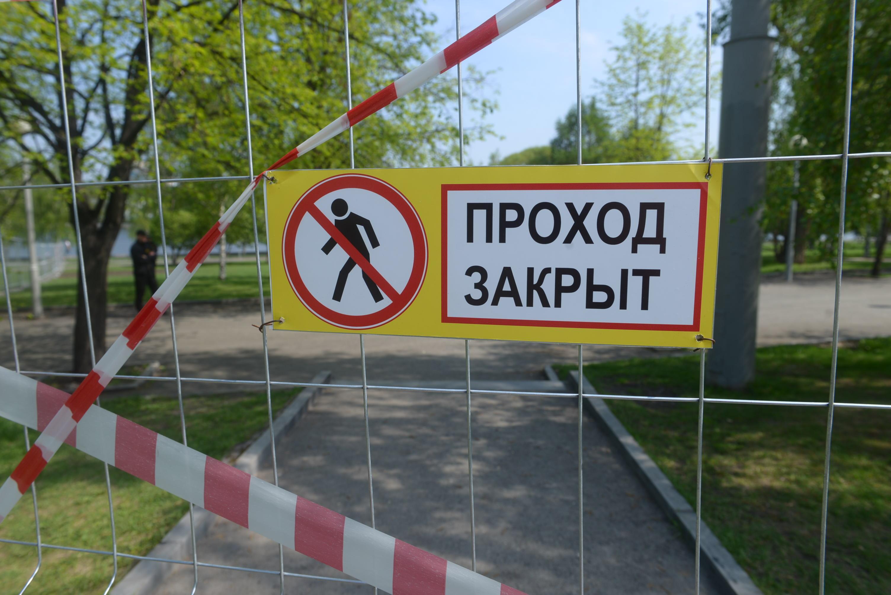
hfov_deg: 69.4
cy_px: 298
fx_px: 644
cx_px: 446
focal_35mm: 26
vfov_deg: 49.6
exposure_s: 1/250
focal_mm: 26
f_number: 7.1
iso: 100
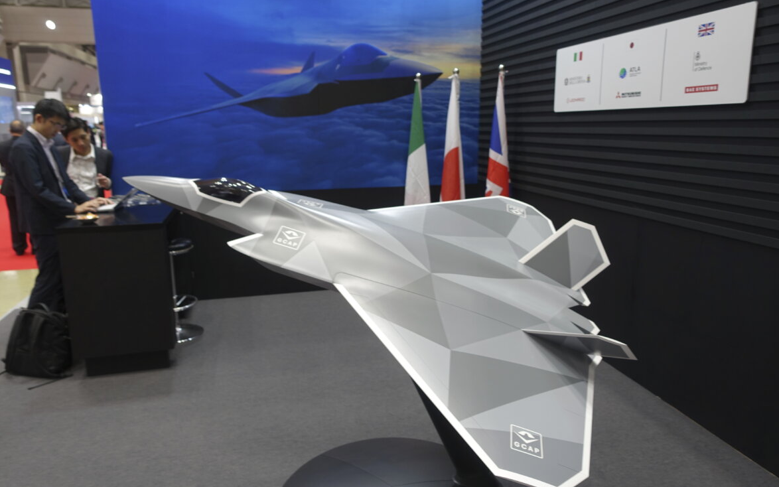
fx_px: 531
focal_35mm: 25
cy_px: 236
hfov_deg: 72.5
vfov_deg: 49.3
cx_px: 387
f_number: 2.5
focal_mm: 8.8
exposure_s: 1/30
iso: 125
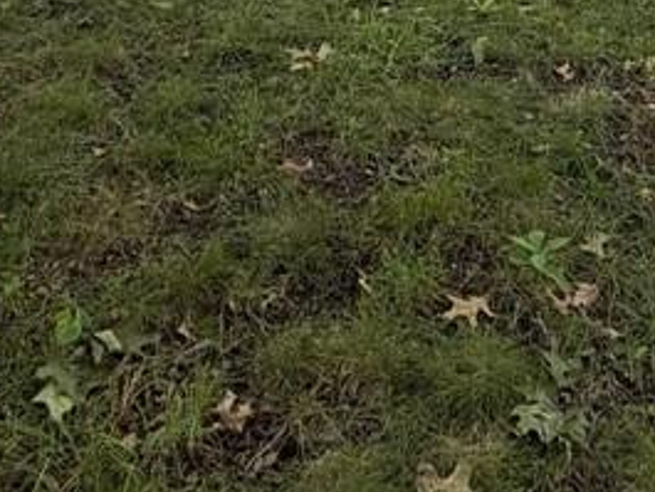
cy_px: -356
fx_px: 1022
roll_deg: -2.0
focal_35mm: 54
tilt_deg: -0.5
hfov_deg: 35.4
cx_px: 398
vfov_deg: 20.5
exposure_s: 1/121
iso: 64
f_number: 2.2
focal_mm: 2.22
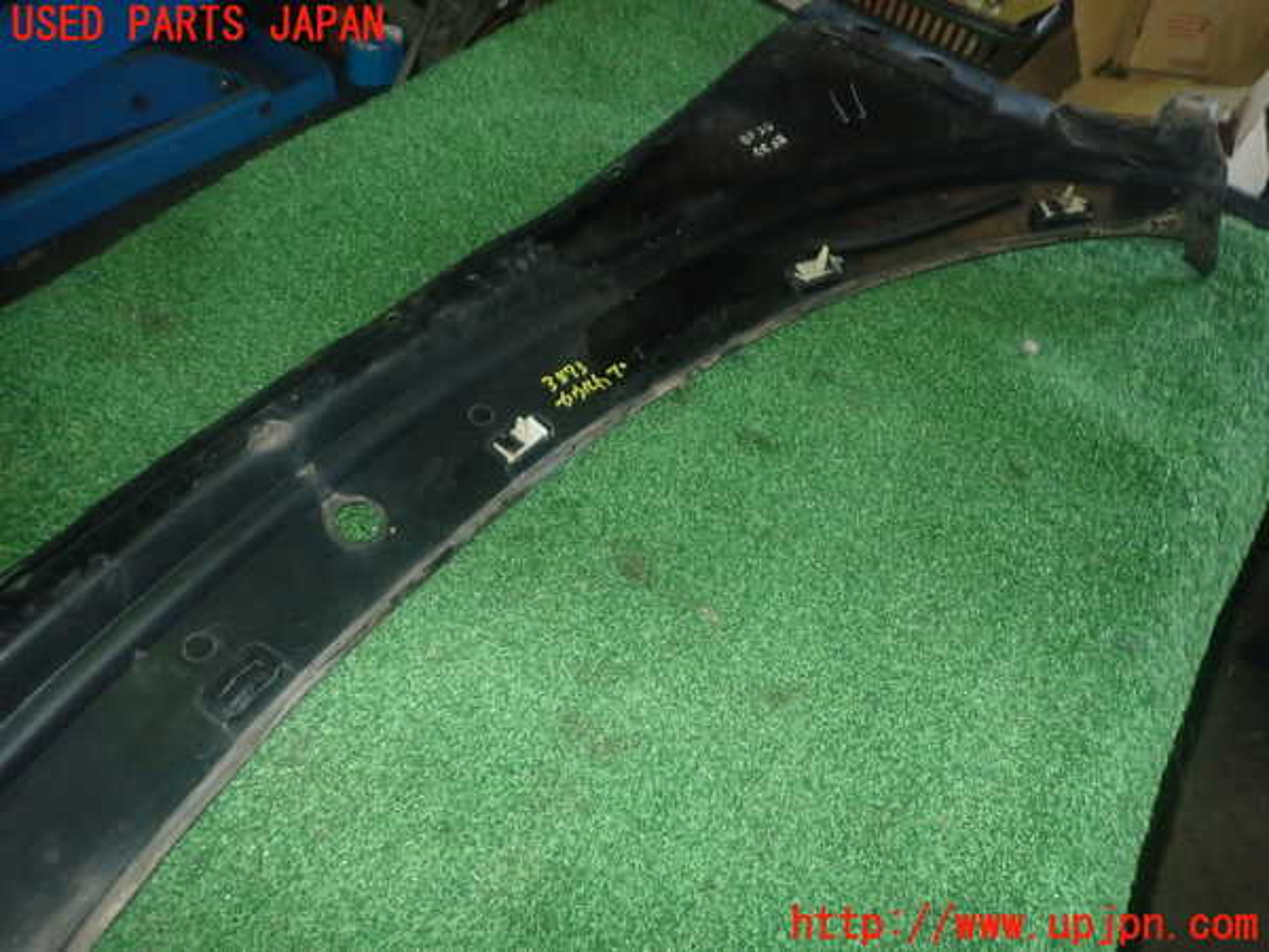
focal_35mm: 25
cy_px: 476
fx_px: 916
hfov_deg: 69.4
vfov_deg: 54.9
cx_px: 634
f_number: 5.6
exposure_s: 1/30
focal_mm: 4.5
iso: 400
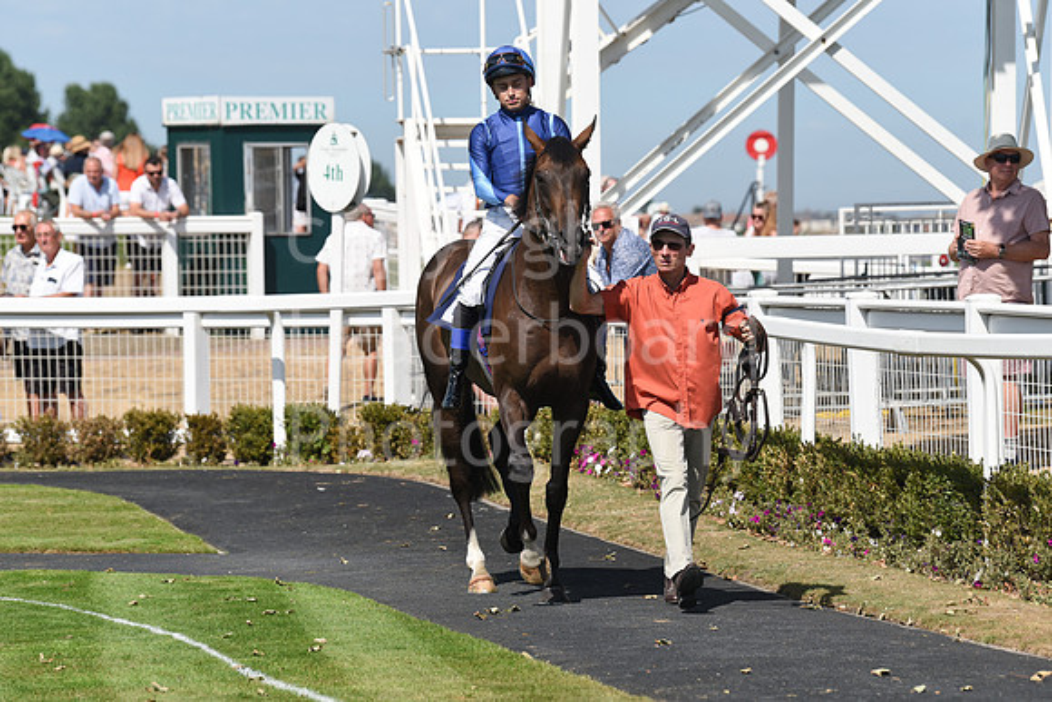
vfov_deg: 7.9
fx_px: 5115
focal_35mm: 175
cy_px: 351
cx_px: 526
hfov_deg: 11.7
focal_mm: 175
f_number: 5.6
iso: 400
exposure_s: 1/3200
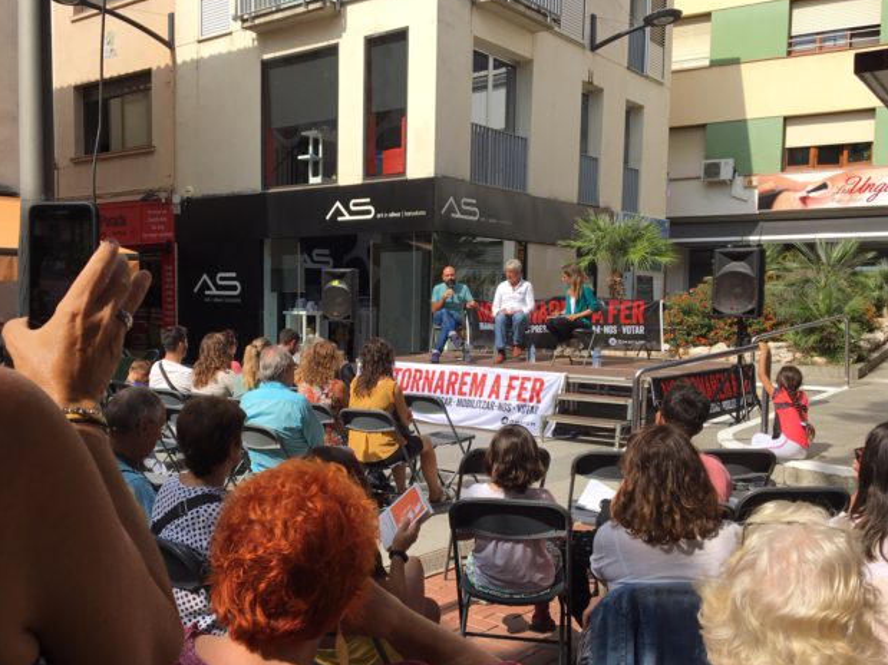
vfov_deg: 39.6
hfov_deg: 51.2
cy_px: 380
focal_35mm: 36
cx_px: 386
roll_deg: -1.0
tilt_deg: -5.0
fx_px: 923
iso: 25
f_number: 2.2
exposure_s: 1/1508
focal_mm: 4.15
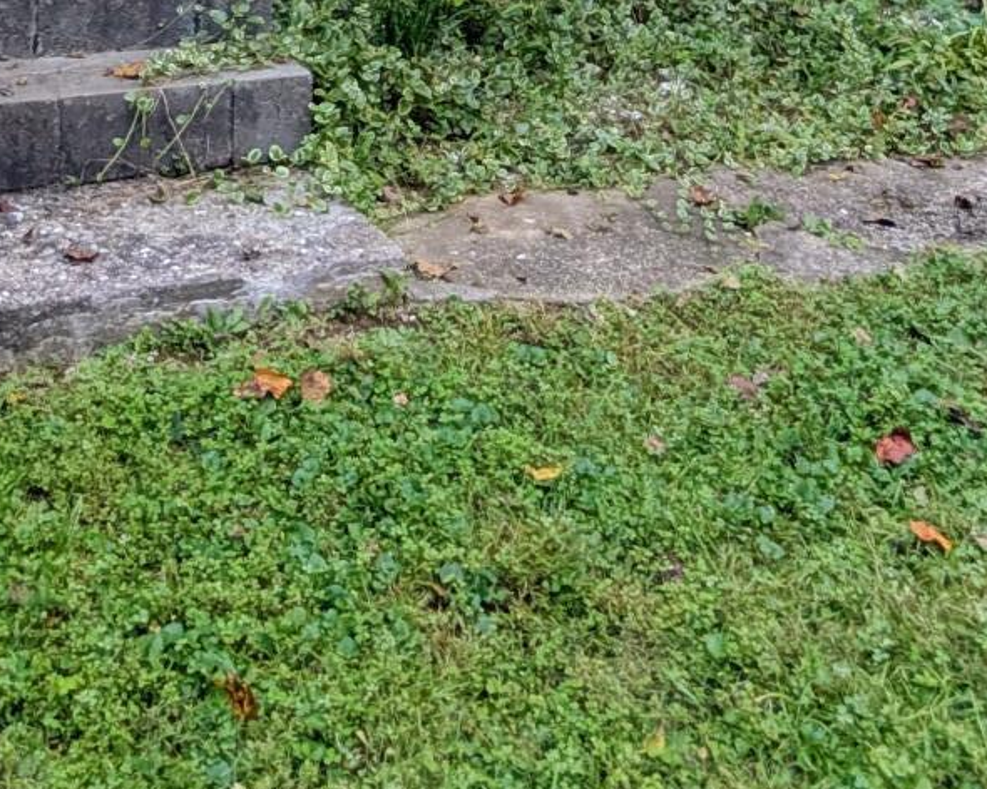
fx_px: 1548
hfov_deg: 35.0
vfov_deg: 22.6
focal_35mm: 53
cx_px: 322
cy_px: -443
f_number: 2.2
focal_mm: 2.35
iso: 44
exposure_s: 1/310
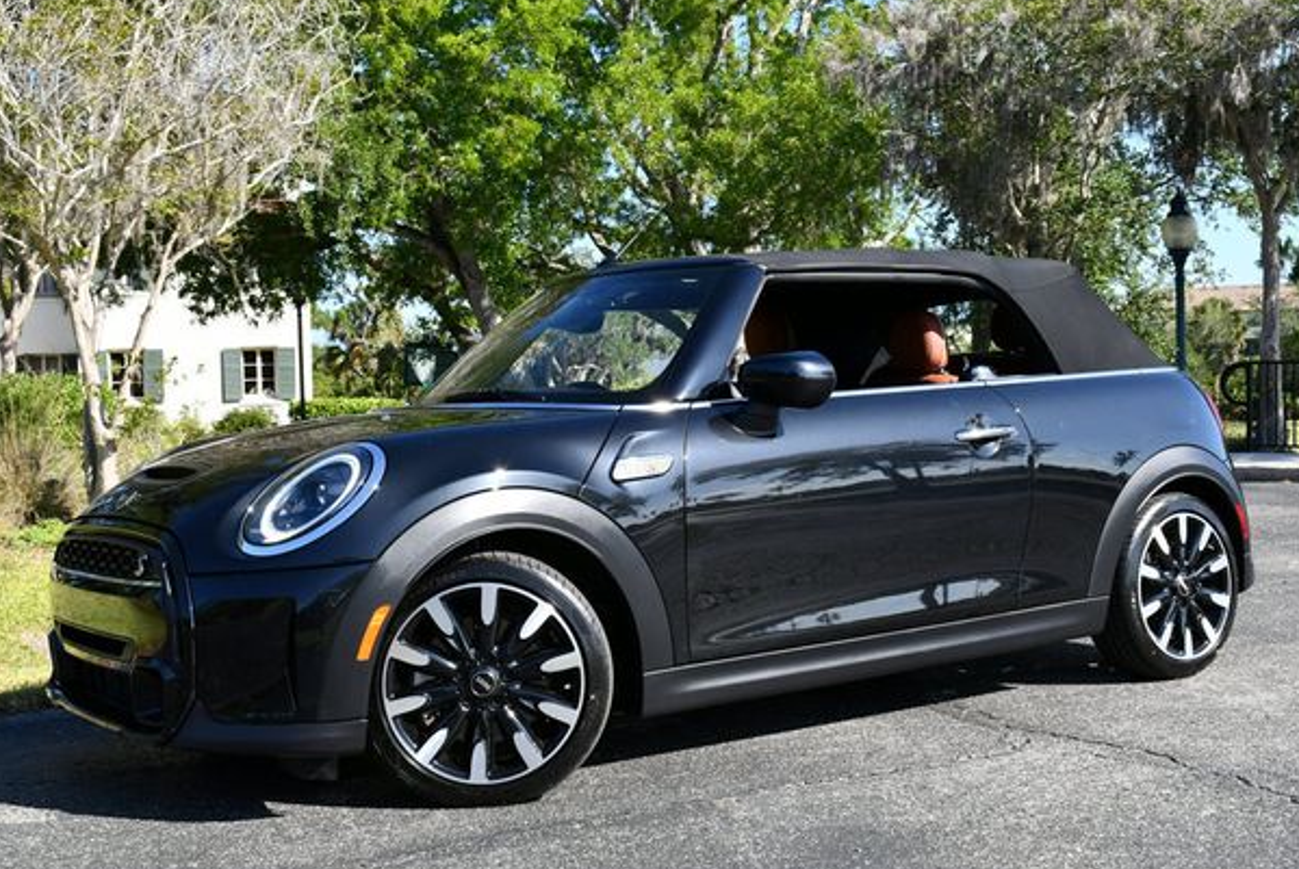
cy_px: 429
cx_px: 646
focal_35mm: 47
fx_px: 1698
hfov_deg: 41.9
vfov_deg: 28.7
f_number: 8
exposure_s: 1/250
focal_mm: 22
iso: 180
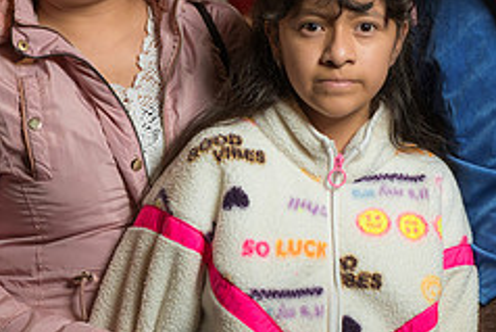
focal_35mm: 256
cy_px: 1
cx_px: 336
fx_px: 3529
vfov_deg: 5.4
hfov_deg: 8.0
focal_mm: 105
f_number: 5.6
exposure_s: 1/160
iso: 800
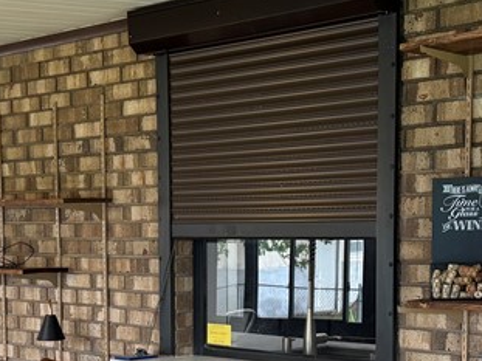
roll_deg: +0.4
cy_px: 316
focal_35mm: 79
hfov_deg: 24.7
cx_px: 194
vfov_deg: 18.4
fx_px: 1100
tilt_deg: -5.1
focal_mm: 6.76
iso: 125
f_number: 1.78
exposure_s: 1/60
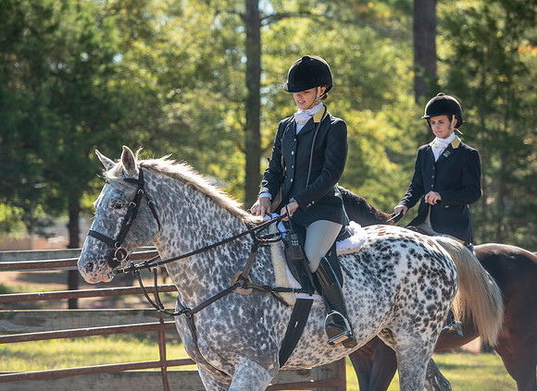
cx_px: 247
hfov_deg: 15.4
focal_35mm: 130
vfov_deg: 11.2
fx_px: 1991
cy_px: 196
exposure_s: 1/320
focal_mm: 122
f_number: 4
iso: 280
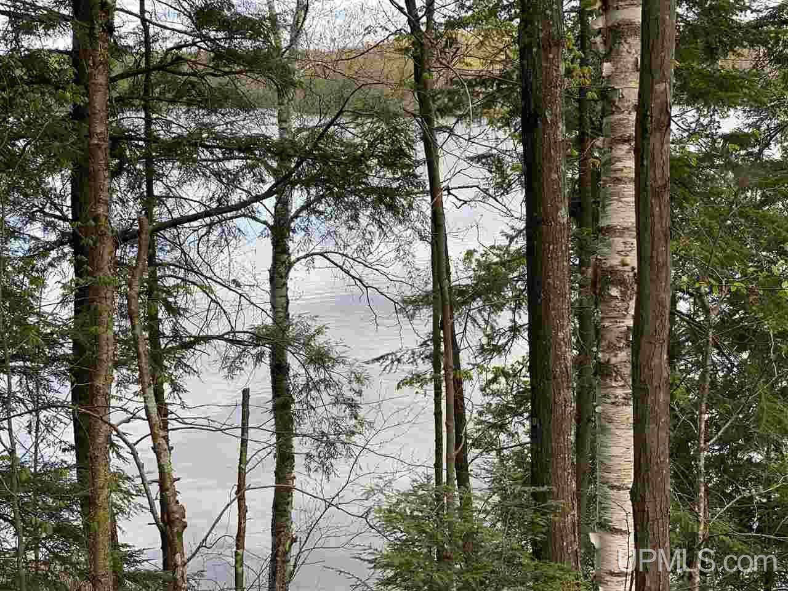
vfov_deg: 28.0
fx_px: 1184
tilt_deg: -11.0
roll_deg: +1.5
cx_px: 394
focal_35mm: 52
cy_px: 296
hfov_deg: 36.8
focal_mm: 6
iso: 20
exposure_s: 1/139
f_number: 2
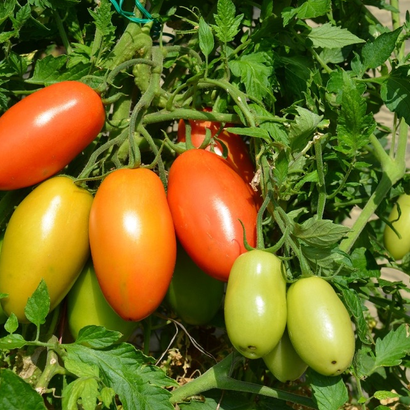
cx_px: 248
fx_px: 884
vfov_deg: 26.1
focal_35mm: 66
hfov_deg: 26.0
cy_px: 203
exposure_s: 1/320
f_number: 9
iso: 100
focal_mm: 34
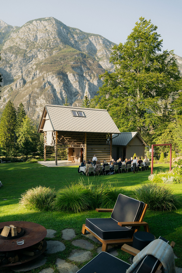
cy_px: 145
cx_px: 82
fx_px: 205
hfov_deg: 47.9
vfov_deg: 67.3
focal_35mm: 27
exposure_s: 1/320
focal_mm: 24
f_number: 5
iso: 320
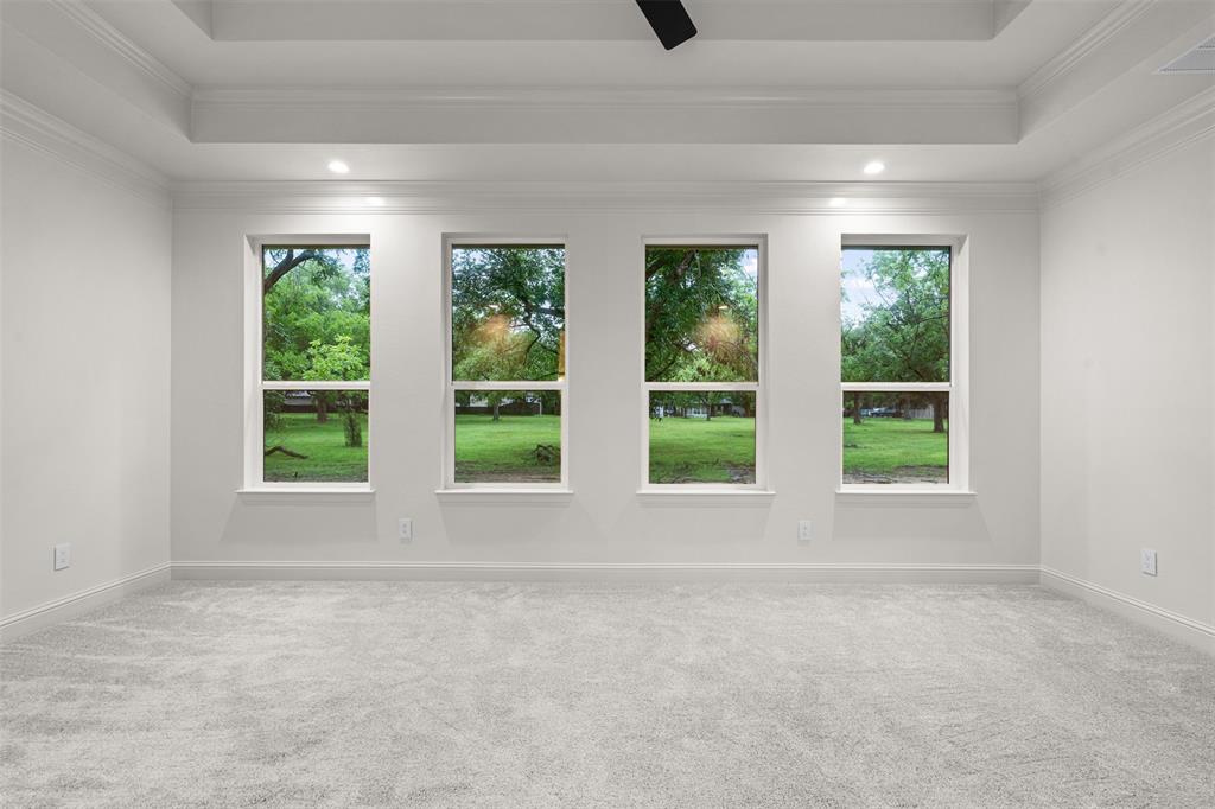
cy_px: 404
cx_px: 608
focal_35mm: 16
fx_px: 540
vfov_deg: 73.7
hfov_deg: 96.8
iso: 160
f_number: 9
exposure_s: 1/1.25
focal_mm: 16
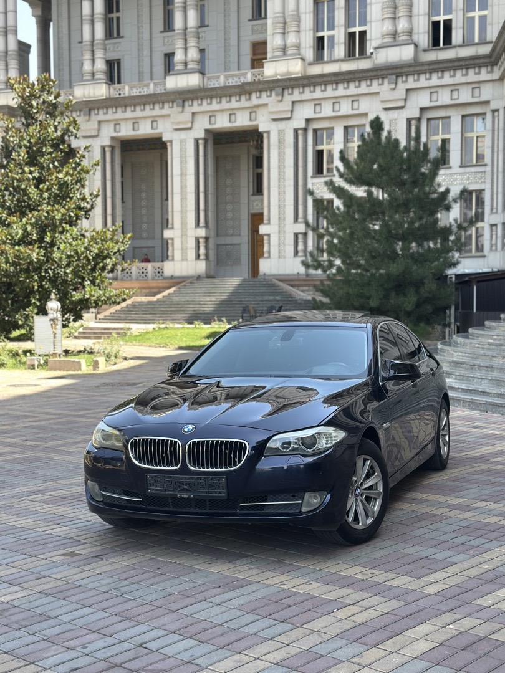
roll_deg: -1.1
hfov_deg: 30.3
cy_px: 336
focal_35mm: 48
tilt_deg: -1.5
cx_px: 252
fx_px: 934
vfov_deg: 39.7
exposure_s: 1/549
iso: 80
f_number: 1.78
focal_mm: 6.86
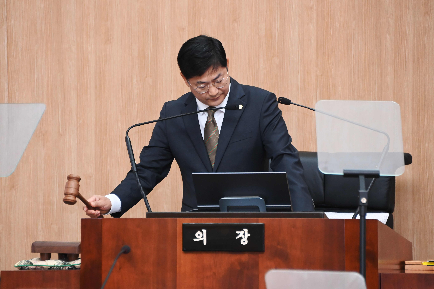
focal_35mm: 210
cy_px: 144
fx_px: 2531
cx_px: 217
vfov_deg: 6.5
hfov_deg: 9.8
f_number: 5.6
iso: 5000
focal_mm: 210
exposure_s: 1/200
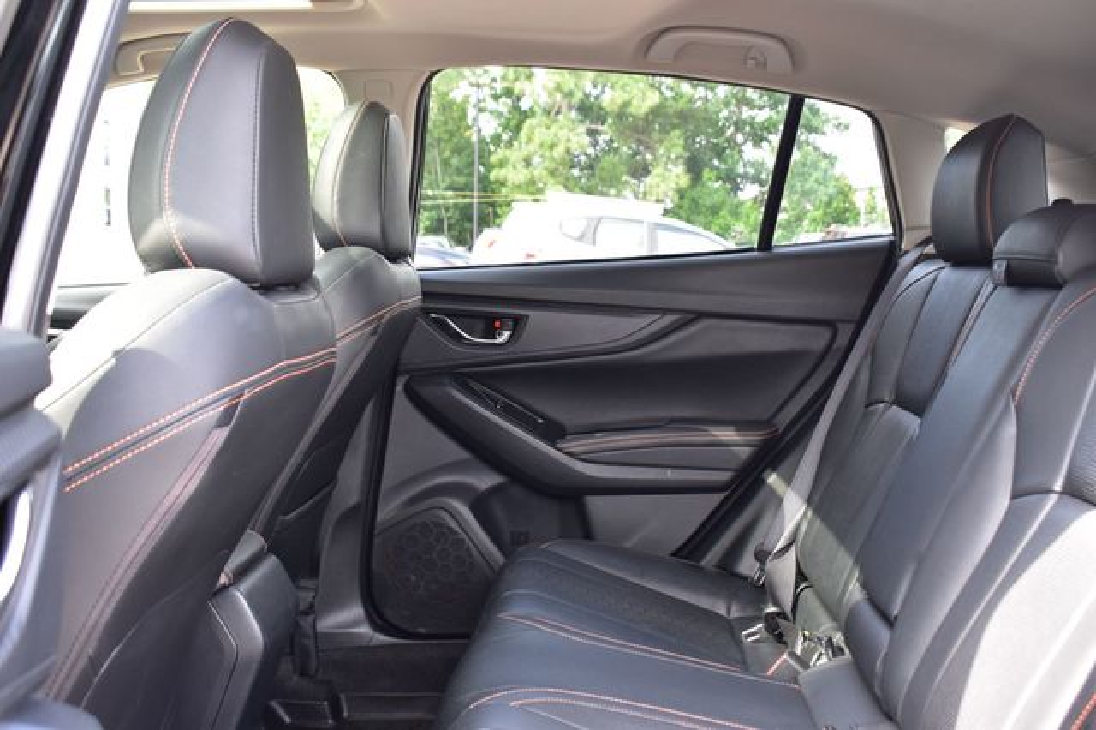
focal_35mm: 42
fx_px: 1278
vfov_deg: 31.9
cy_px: 365
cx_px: 548
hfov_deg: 46.4
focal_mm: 28
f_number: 7.1
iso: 400
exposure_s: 1/30
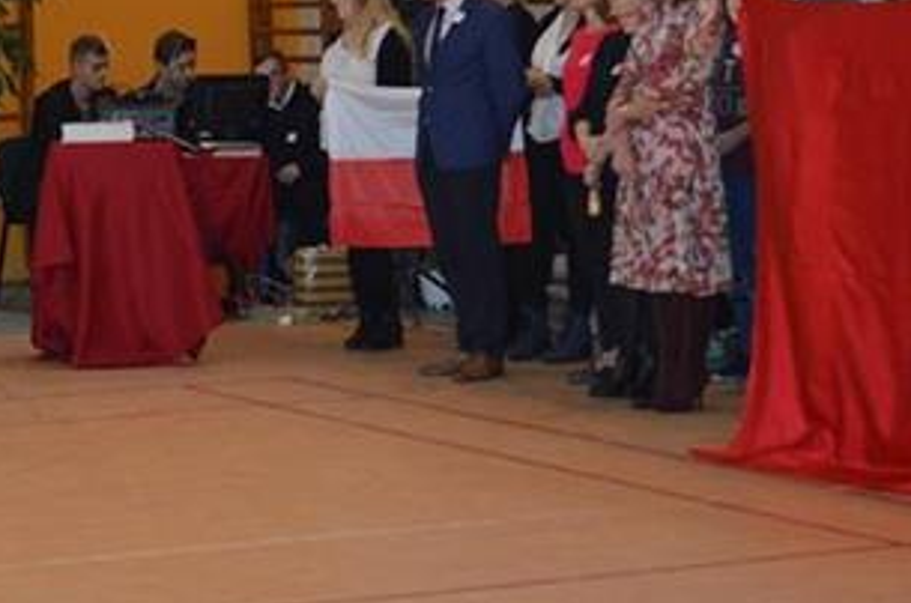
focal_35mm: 144
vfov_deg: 9.4
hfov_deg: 14.0
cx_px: -51
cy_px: 87
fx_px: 3638
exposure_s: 1/60
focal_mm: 45
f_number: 5.3
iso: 800
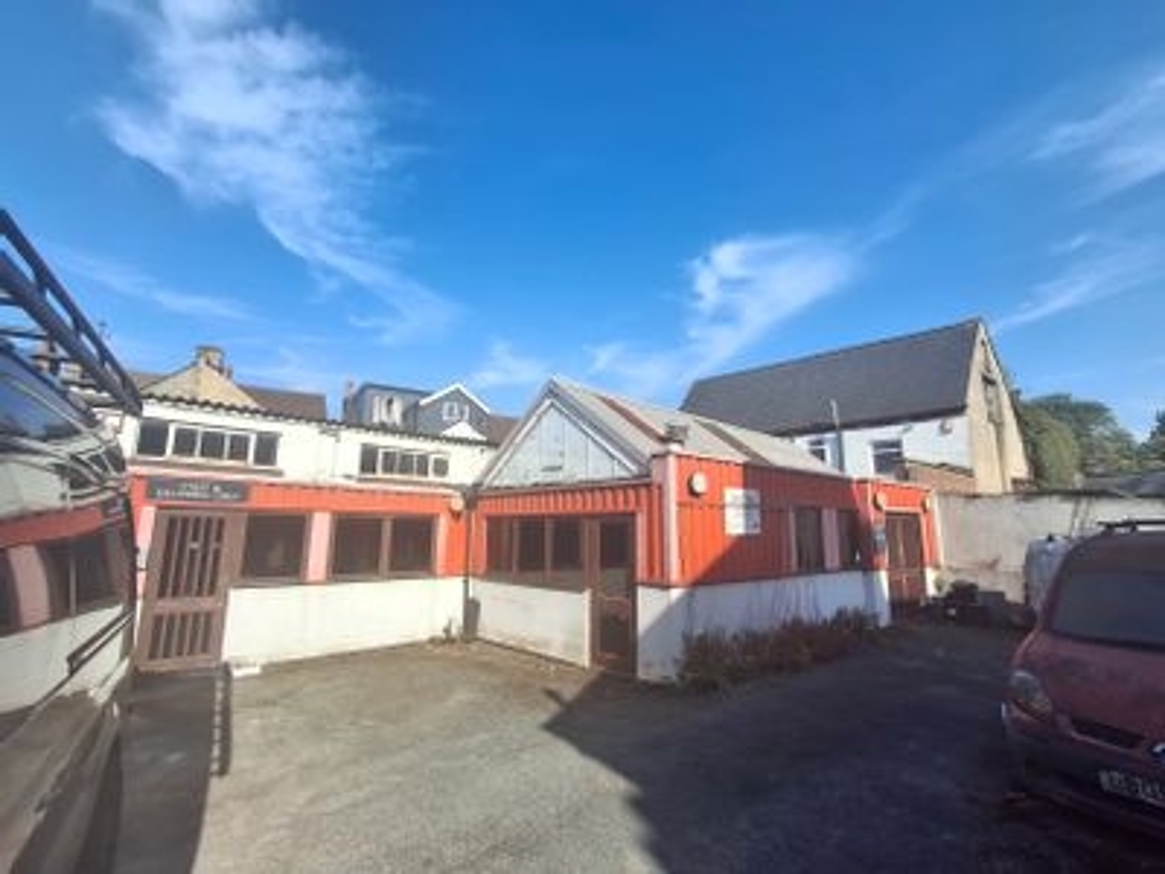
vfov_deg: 78.1
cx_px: 582
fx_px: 538
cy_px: 437
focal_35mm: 16
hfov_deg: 94.5
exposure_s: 1/1340
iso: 40
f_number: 2.2
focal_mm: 1.64
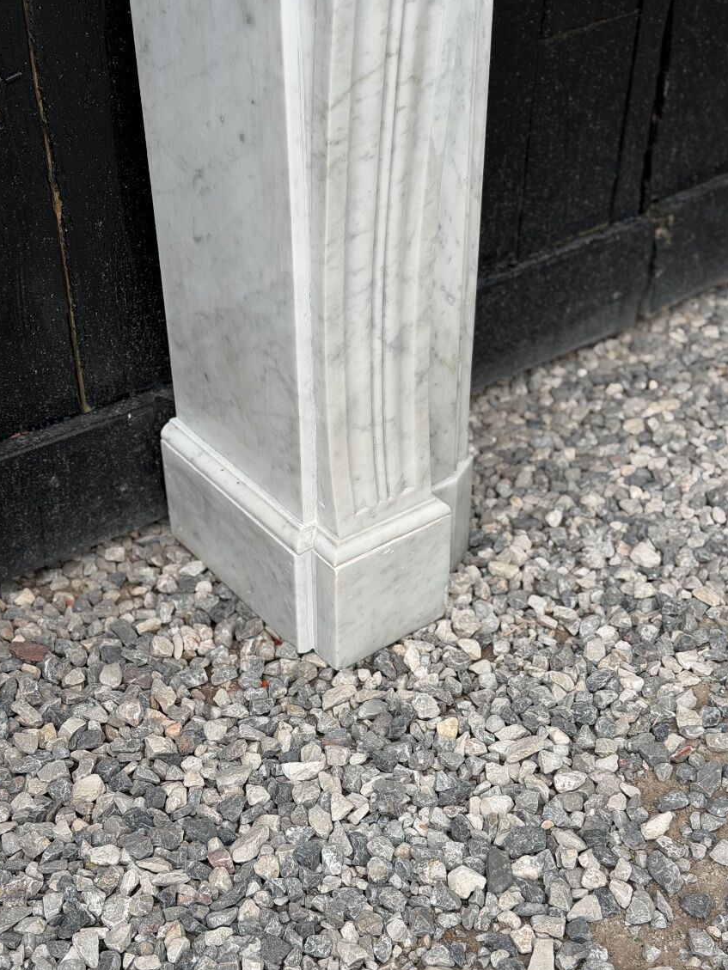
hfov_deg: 28.6
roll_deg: -0.6
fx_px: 1430
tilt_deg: -38.9
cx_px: 375
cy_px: 505
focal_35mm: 51
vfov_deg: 37.5
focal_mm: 6.76
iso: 64
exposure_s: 1/1242
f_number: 1.78
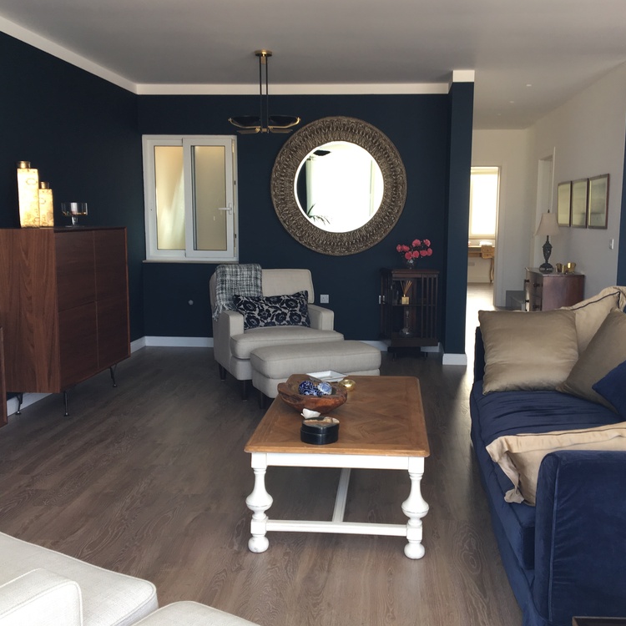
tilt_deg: -6.7
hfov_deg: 47.1
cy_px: 306
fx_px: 716
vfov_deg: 47.2
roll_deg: -1.0
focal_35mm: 35
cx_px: 347
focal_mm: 4.15
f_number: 2.2
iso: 25
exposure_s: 1/33
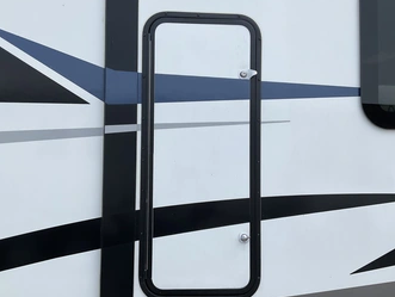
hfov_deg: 52.6
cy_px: 153
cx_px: 196
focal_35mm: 35
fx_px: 400
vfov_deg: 40.8
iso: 25
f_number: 1.8
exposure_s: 1/1577
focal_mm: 3
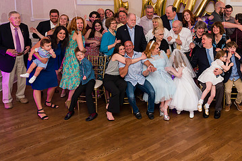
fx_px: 282
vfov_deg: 31.2
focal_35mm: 42
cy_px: 35
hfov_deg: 45.2
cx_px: 174
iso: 1250
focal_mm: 26
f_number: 5
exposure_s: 1/200
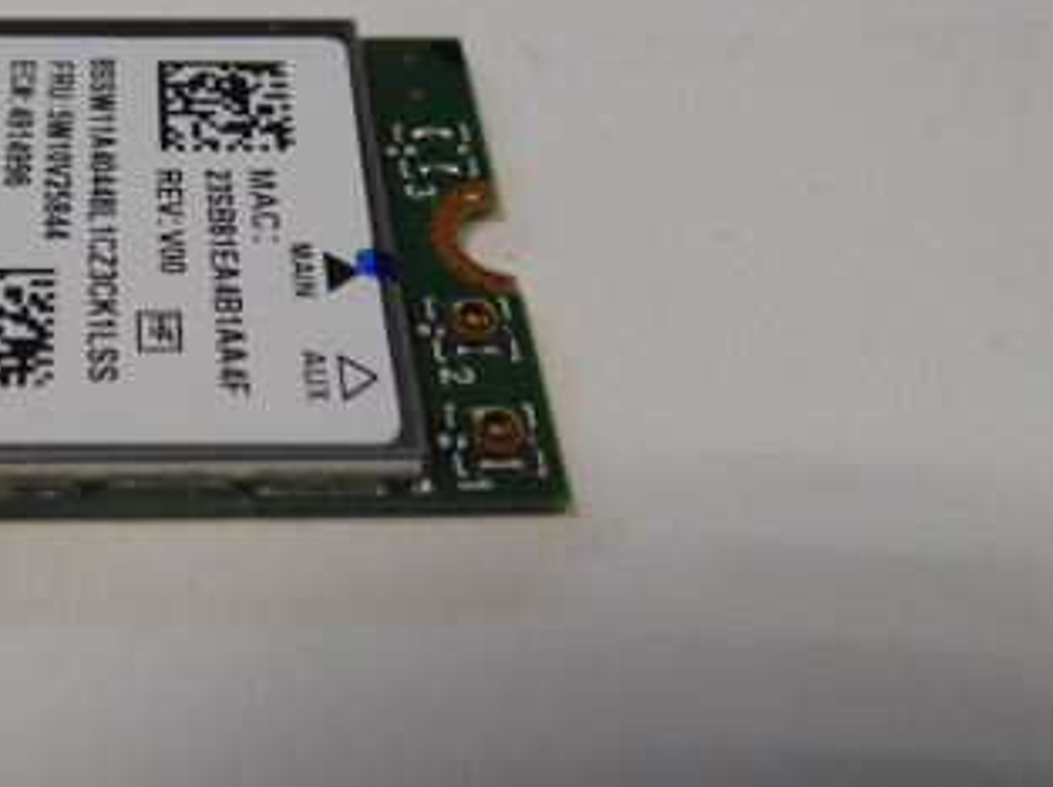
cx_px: 148
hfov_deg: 37.6
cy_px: 306
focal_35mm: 48
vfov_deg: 30.1
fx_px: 1458
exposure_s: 1/60
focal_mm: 4.3
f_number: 3.3
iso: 160
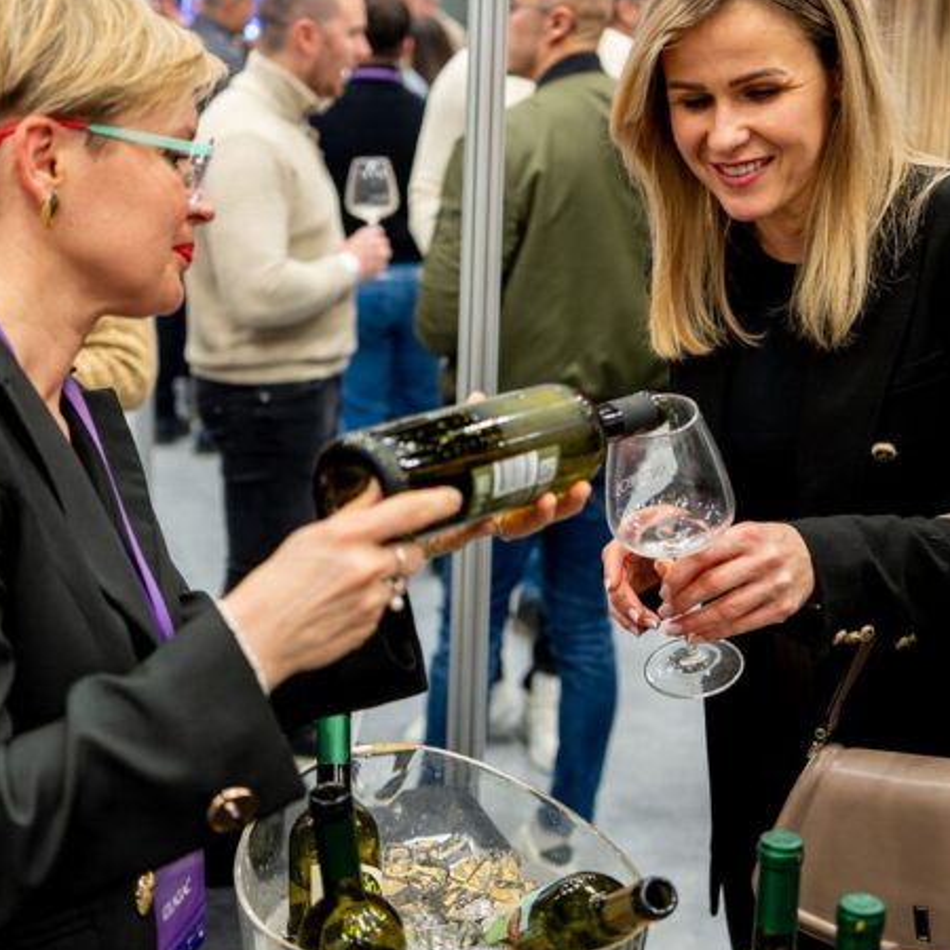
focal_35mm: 61
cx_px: 496
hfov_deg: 28.2
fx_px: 1894
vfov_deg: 28.1
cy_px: 434
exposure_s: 1/100
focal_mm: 42
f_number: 2.8
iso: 1000
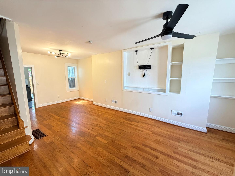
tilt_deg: -6.4
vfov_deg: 85.7
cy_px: 88
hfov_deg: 102.1
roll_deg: +0.1
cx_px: 118
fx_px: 95
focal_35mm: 14
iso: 250
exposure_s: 1/120
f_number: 2.2
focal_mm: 2.22
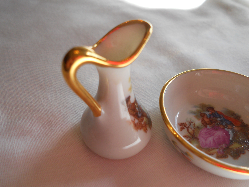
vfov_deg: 44.2
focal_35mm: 32
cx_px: 124
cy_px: 94
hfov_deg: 56.8
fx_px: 230
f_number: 3.5
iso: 80
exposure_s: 1/160
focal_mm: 5.8
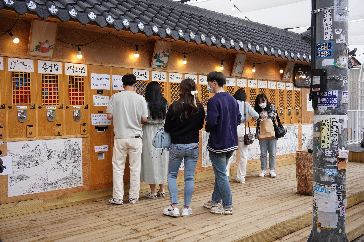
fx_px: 354
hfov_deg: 54.4
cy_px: 121
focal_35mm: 35
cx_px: 182
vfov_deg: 37.9
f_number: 11
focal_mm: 35
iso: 640
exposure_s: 1/100
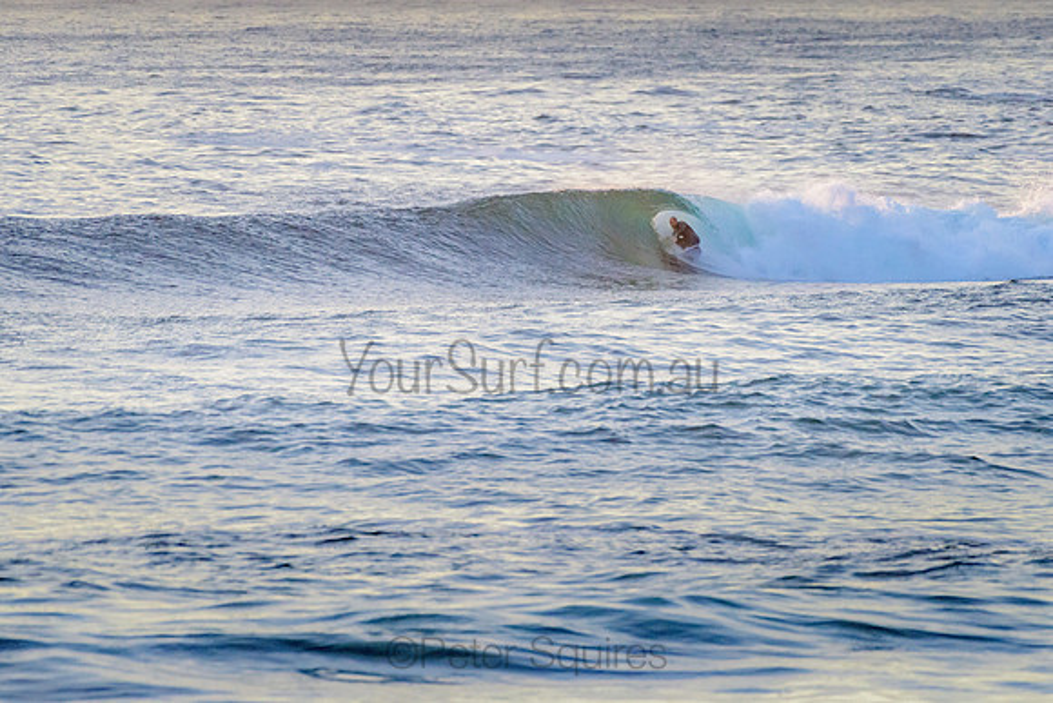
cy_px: 242
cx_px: 589
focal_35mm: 663
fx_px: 19393
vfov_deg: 2.1
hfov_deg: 3.1
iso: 1000
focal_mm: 500
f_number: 5.6
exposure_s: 1/1250
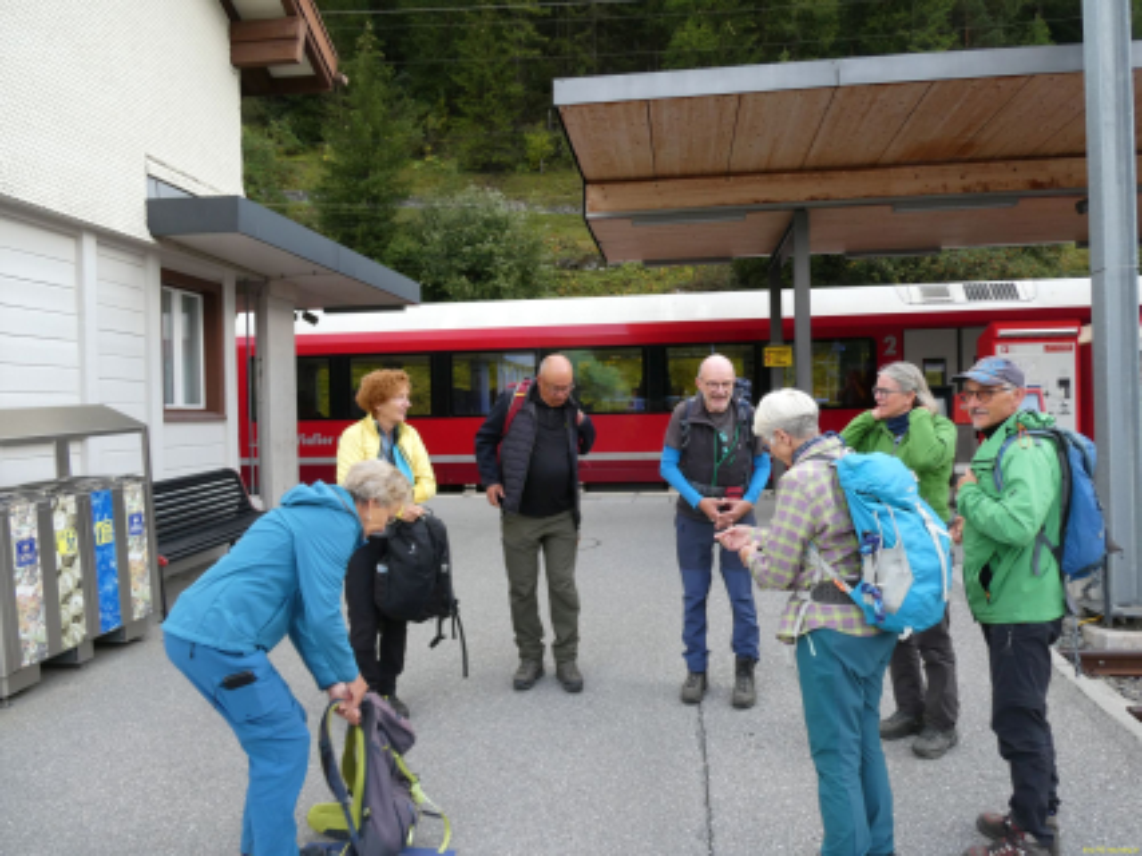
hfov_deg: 71.6
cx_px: 571
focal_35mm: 24
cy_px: 428
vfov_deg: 56.8
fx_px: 792
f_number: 3.3
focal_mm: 4.3
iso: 80
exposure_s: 1/100
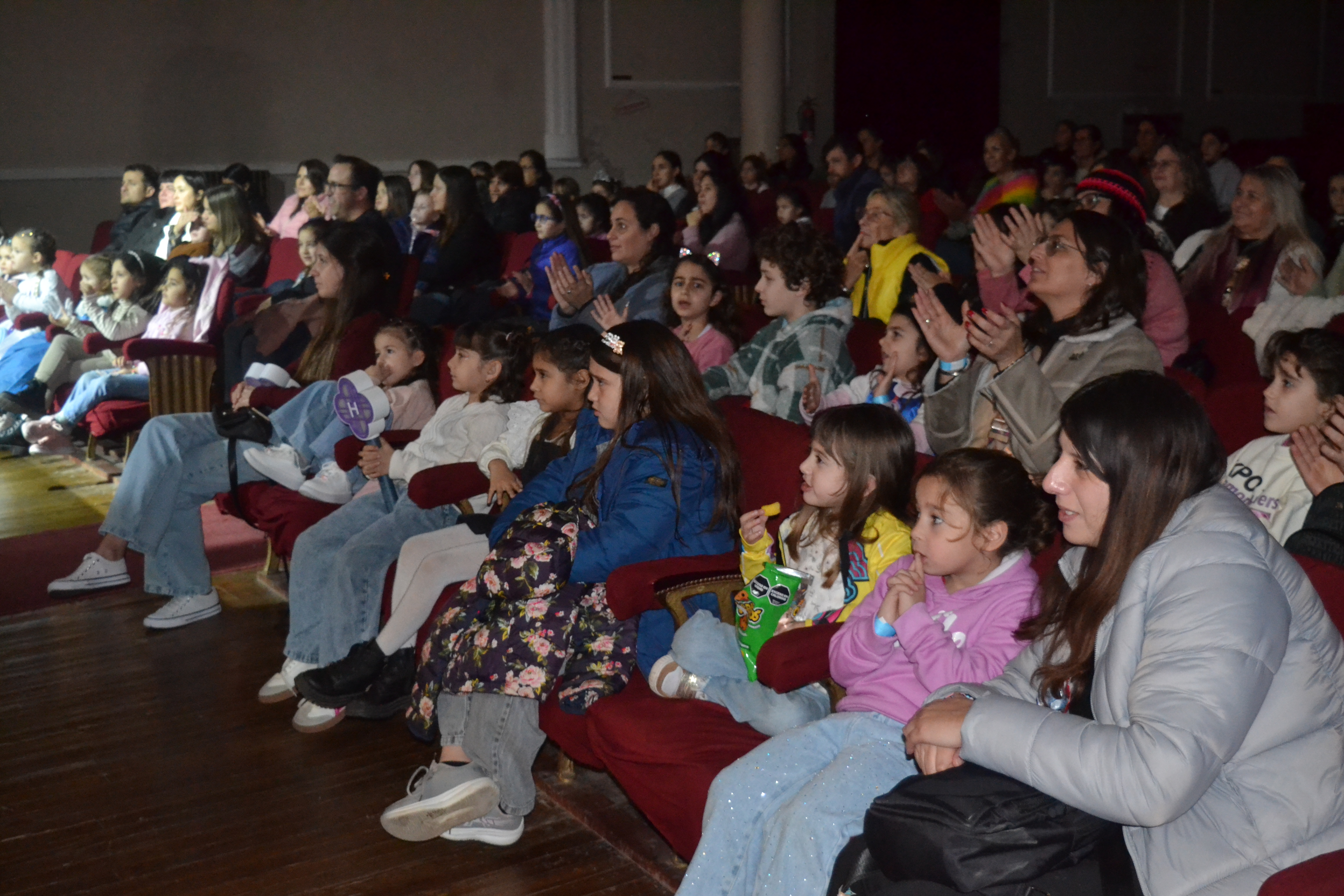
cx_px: 672
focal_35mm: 45
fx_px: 1680
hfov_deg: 43.6
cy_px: 448
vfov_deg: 29.9
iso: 3200
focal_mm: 30
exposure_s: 1/60
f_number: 4.2
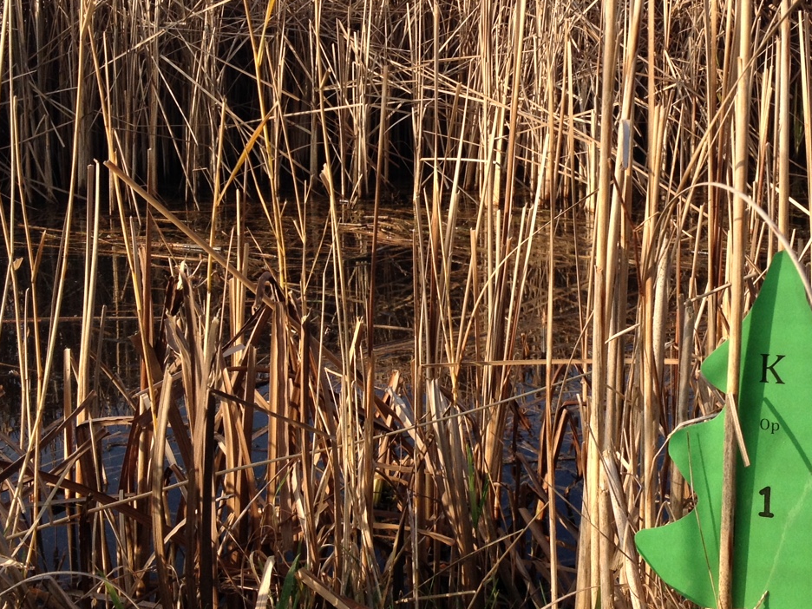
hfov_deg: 31.6
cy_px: 180
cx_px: 472
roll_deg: +0.6
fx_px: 1431
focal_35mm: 61
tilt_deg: -10.7
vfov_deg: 23.9
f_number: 2.4
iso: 50
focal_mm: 4.28
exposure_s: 1/789
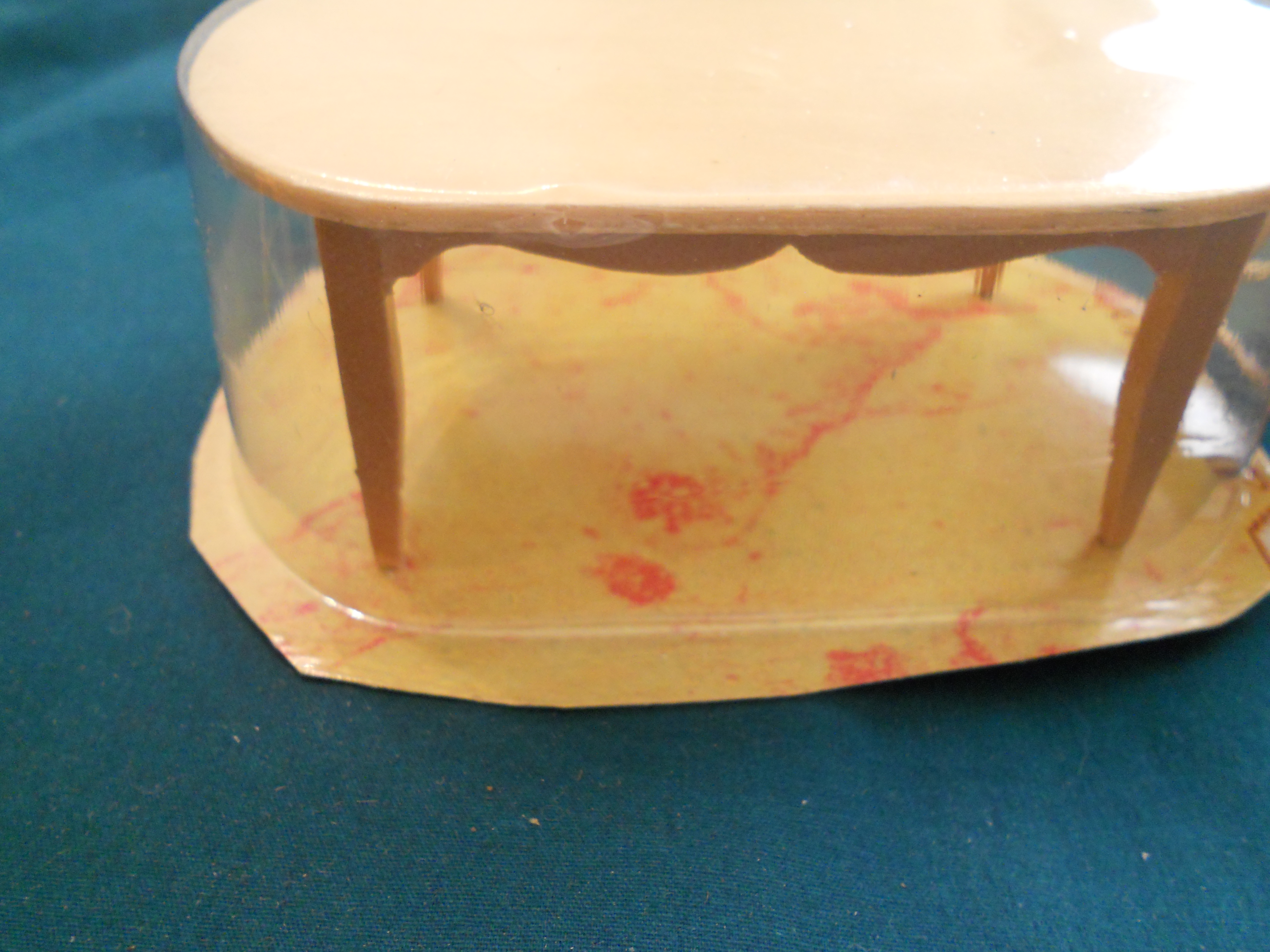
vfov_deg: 44.2
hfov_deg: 56.8
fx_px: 1174
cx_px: 635
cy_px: 476
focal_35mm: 32
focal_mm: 5.8
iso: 400
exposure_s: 1/30
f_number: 3.5
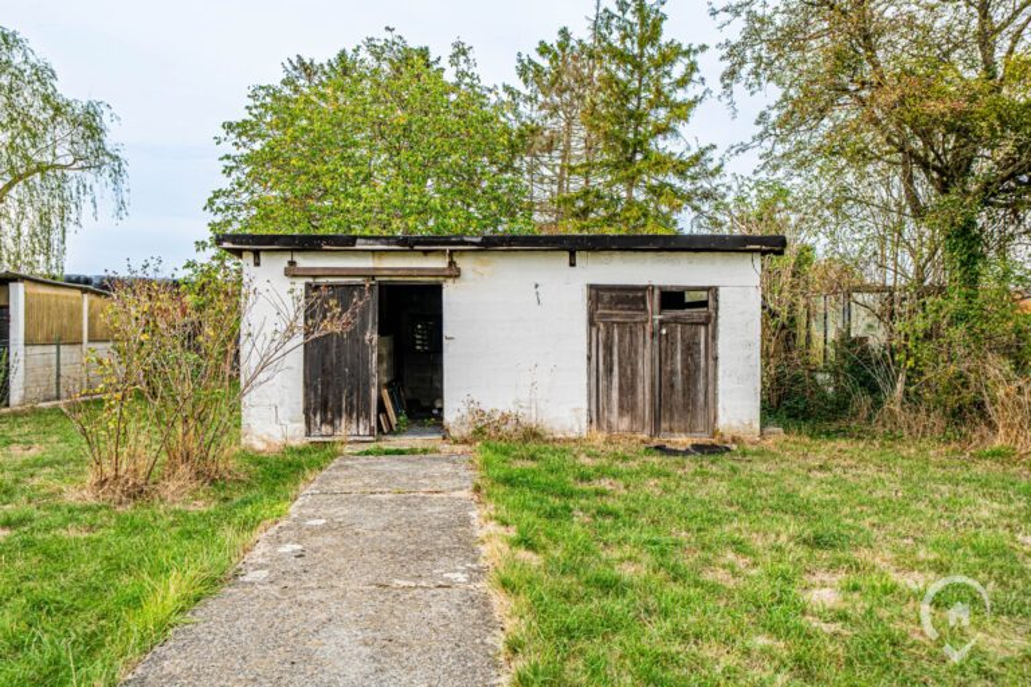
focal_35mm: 26
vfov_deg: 49.3
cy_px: 315
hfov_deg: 69.0
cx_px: 471
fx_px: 748
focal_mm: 24
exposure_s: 1/125
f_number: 5.6
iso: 100
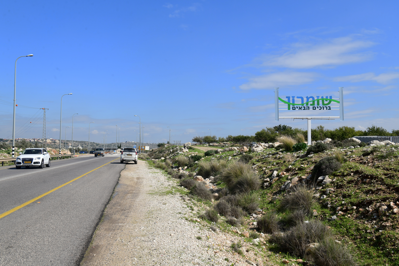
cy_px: 133
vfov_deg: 35.1
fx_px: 421
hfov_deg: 50.7
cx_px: 200
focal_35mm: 38
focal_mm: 38
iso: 400
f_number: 11
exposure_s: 1/640
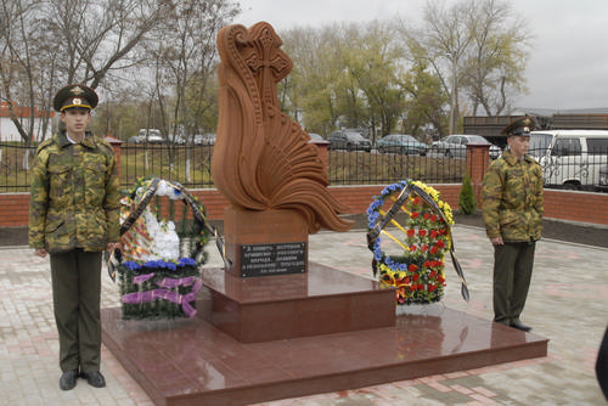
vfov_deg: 31.9
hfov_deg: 46.4
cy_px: 203
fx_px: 710
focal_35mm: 42
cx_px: 304
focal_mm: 28
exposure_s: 1/250
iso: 500
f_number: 8
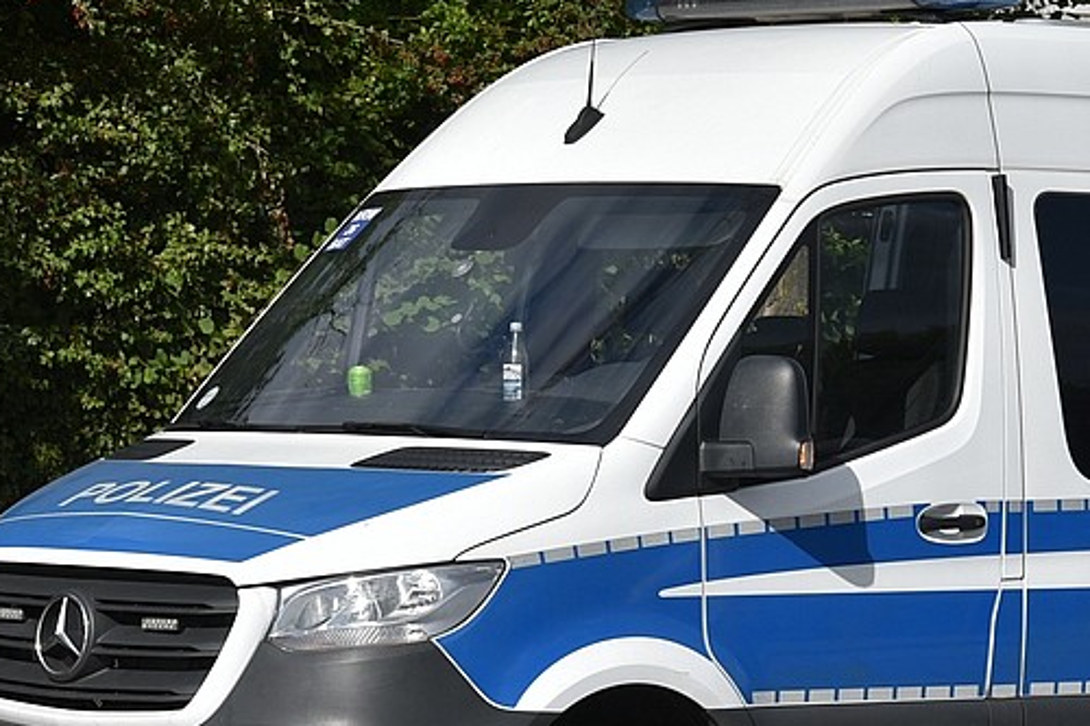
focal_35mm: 144
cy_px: 491
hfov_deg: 14.2
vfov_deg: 9.5
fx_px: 4358
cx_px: 850
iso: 200
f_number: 11
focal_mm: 80
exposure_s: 1/500
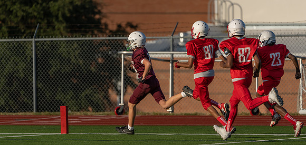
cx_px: 153
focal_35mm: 456
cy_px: 79
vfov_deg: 2.3
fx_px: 3568
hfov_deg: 4.9
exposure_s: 1/1250
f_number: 5.6
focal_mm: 400
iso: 100
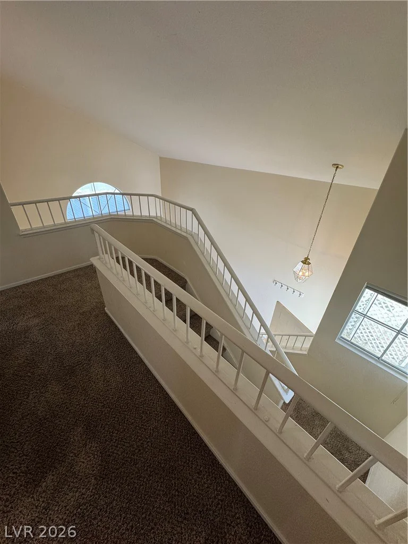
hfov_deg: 85.7
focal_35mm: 14
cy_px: 272
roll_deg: -2.5
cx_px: 204
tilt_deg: -31.6
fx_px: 220
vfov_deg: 102.1
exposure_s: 1/60
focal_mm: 2.22
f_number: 2.2
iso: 160
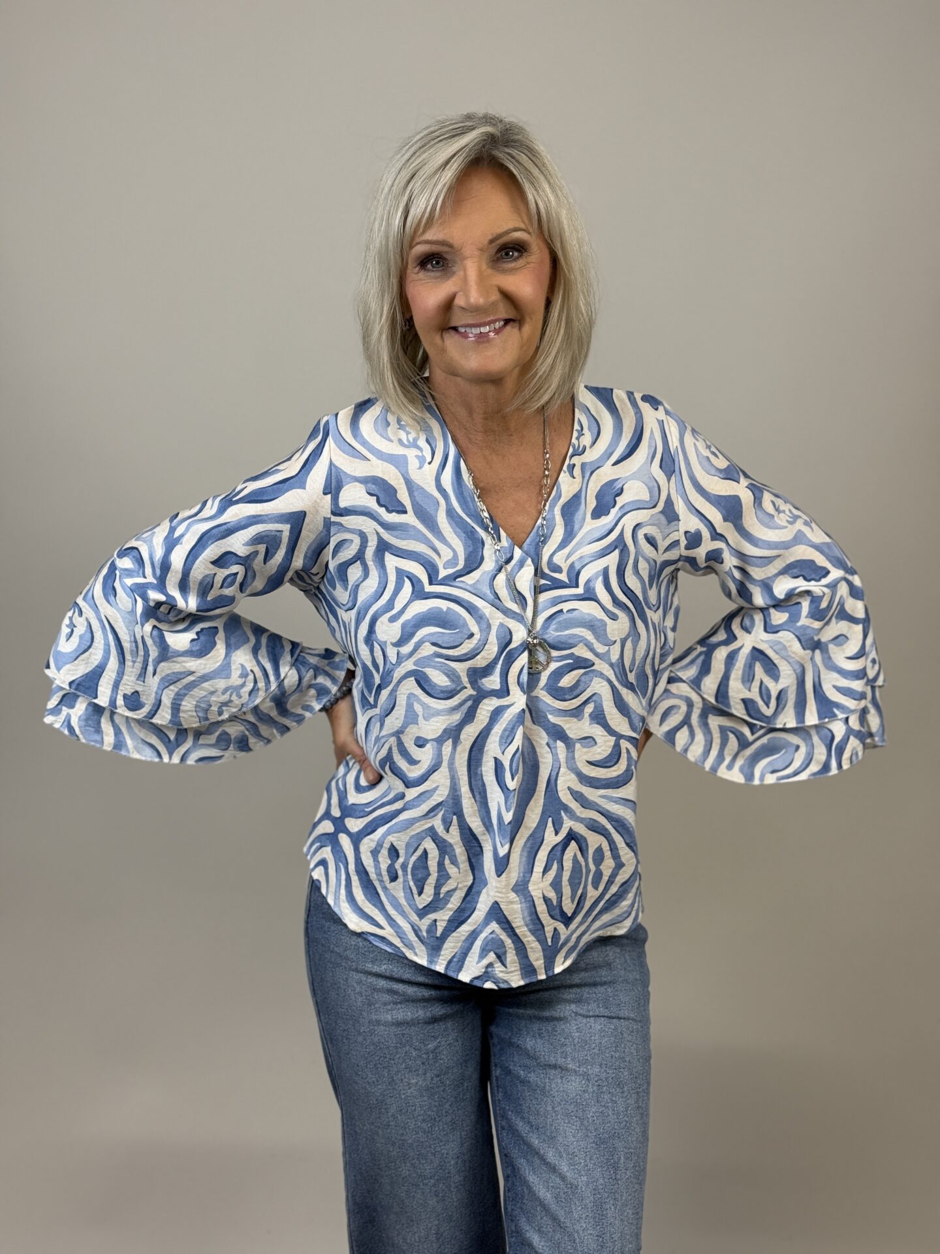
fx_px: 1738
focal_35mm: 48
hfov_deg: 30.3
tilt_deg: -9.3
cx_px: 470
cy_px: 627
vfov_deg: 39.7
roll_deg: +0.6
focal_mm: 6.76
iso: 64
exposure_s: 1/100
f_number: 1.78
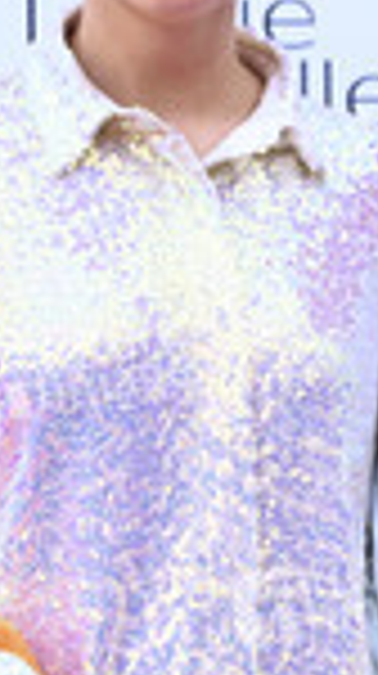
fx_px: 3951
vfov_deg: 9.8
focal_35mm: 221
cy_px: 261
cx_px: 407
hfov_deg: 5.5
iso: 1000
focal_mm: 70
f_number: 2.8
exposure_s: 1/1000
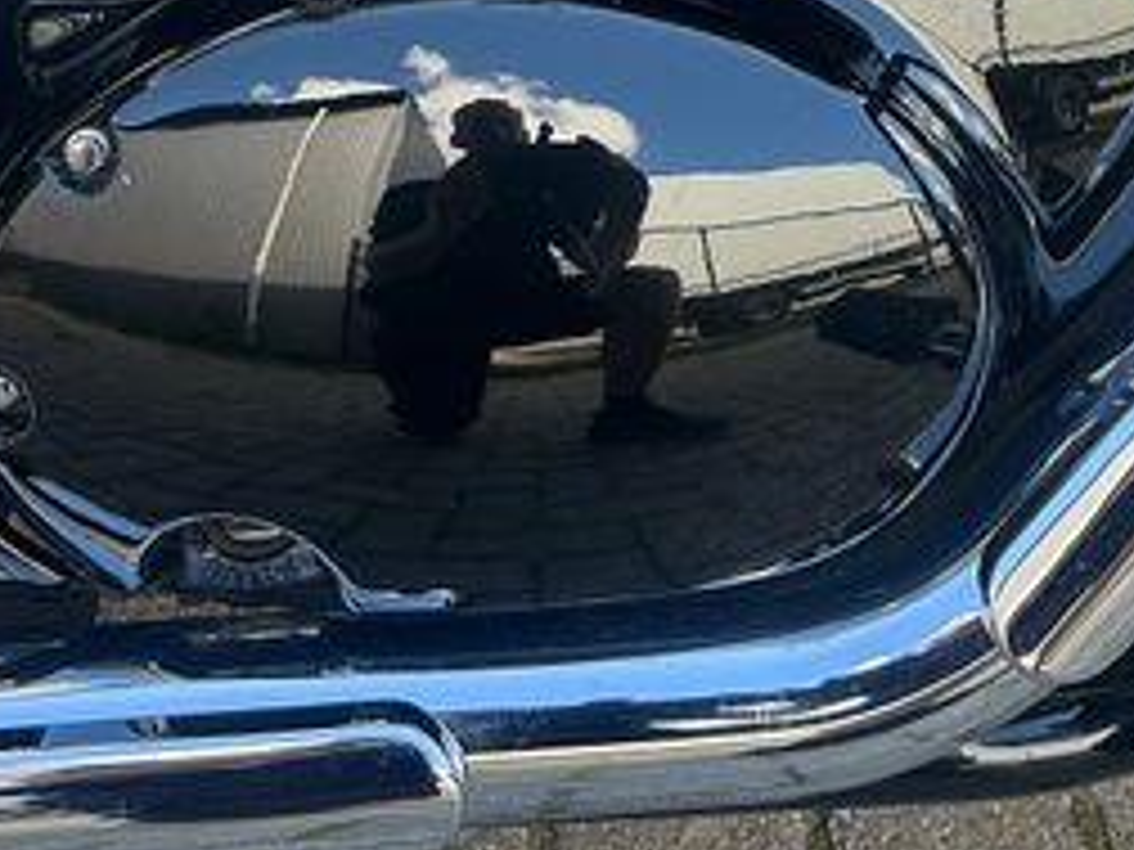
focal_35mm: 66
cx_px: 738
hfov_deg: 29.2
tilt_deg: -24.3
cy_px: -211
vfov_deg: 20.6
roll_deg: -1.5
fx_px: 2162
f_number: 1.5
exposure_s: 1/225
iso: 40
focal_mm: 5.7
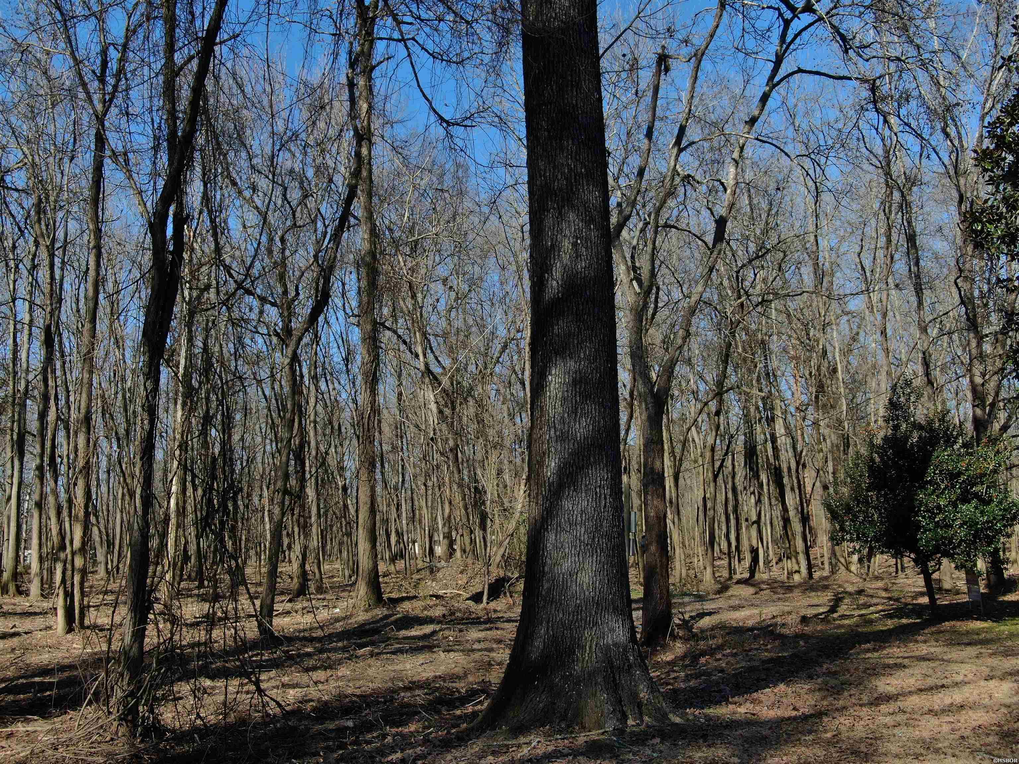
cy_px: 382
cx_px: 510
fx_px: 1089
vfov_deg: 38.7
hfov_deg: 50.1
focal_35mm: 37
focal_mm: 6.35
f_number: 3.4
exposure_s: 1/800
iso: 100
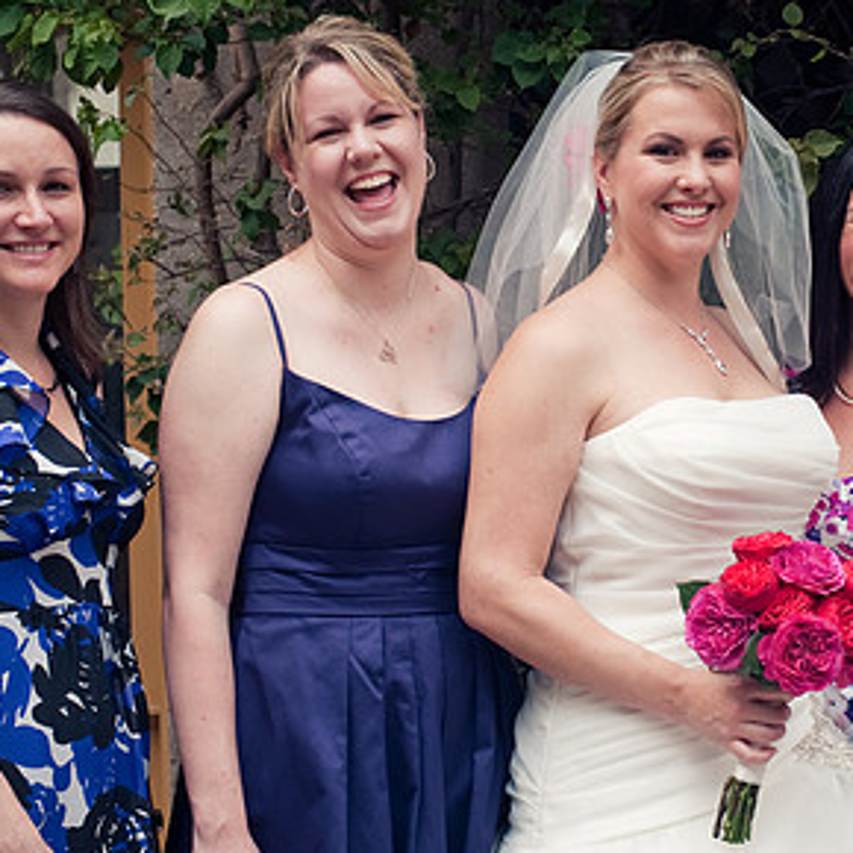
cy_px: 418
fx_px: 2370
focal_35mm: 85
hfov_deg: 20.3
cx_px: 577
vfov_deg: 20.4
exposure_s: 1/250
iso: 400
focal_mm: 50
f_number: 6.3
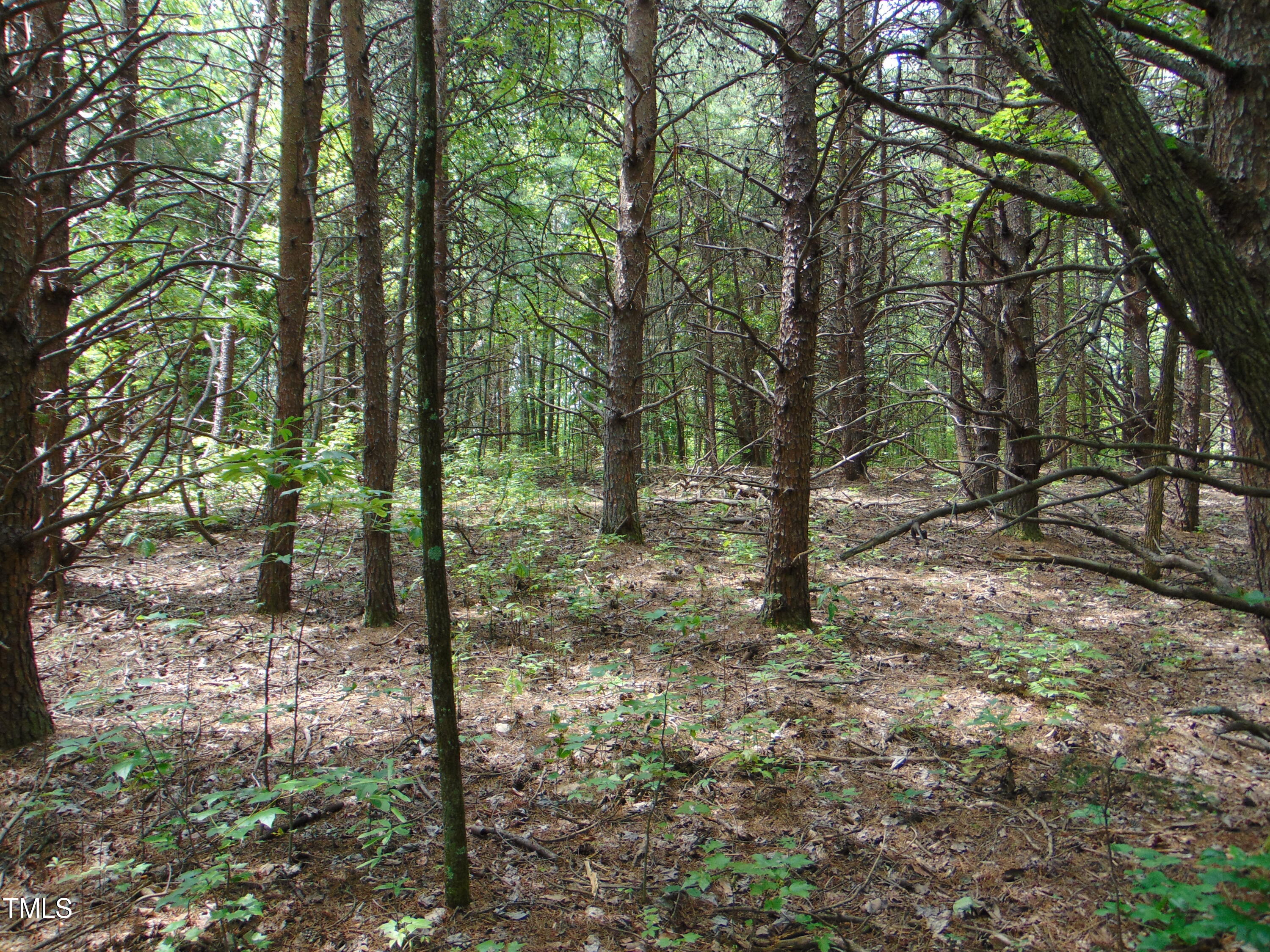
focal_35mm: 25
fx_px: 917
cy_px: 476
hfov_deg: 69.4
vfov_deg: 54.9
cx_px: 635
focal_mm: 4.5
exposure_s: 1/80
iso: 80
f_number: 3
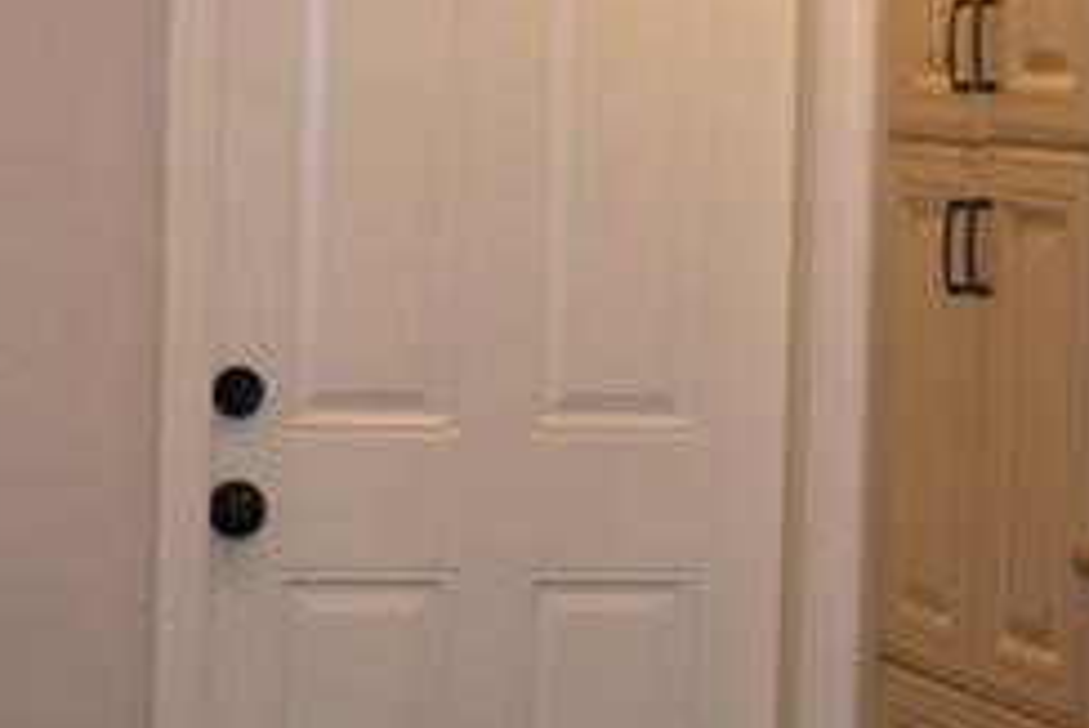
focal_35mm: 132
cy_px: 295
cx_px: -219
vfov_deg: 10.4
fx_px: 3998
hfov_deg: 15.0
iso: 800
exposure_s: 1/80
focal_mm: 21
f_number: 4.5
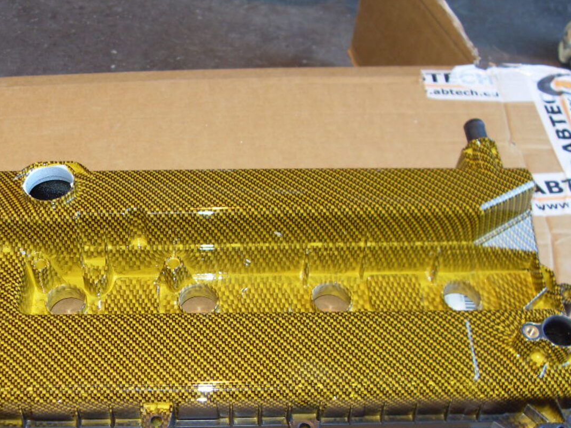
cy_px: 280
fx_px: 759
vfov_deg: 31.3
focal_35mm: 46
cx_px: 236
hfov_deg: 41.1
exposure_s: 1/45
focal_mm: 6.3
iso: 100
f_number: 2.8
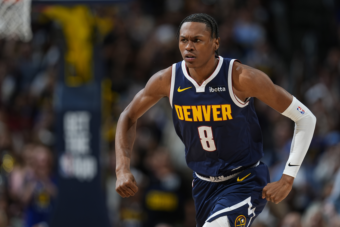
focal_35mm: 400
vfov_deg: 3.4
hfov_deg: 5.2
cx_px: 170
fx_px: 3777
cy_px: 114
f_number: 3.5
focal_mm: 400
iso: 400
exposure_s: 1/1250
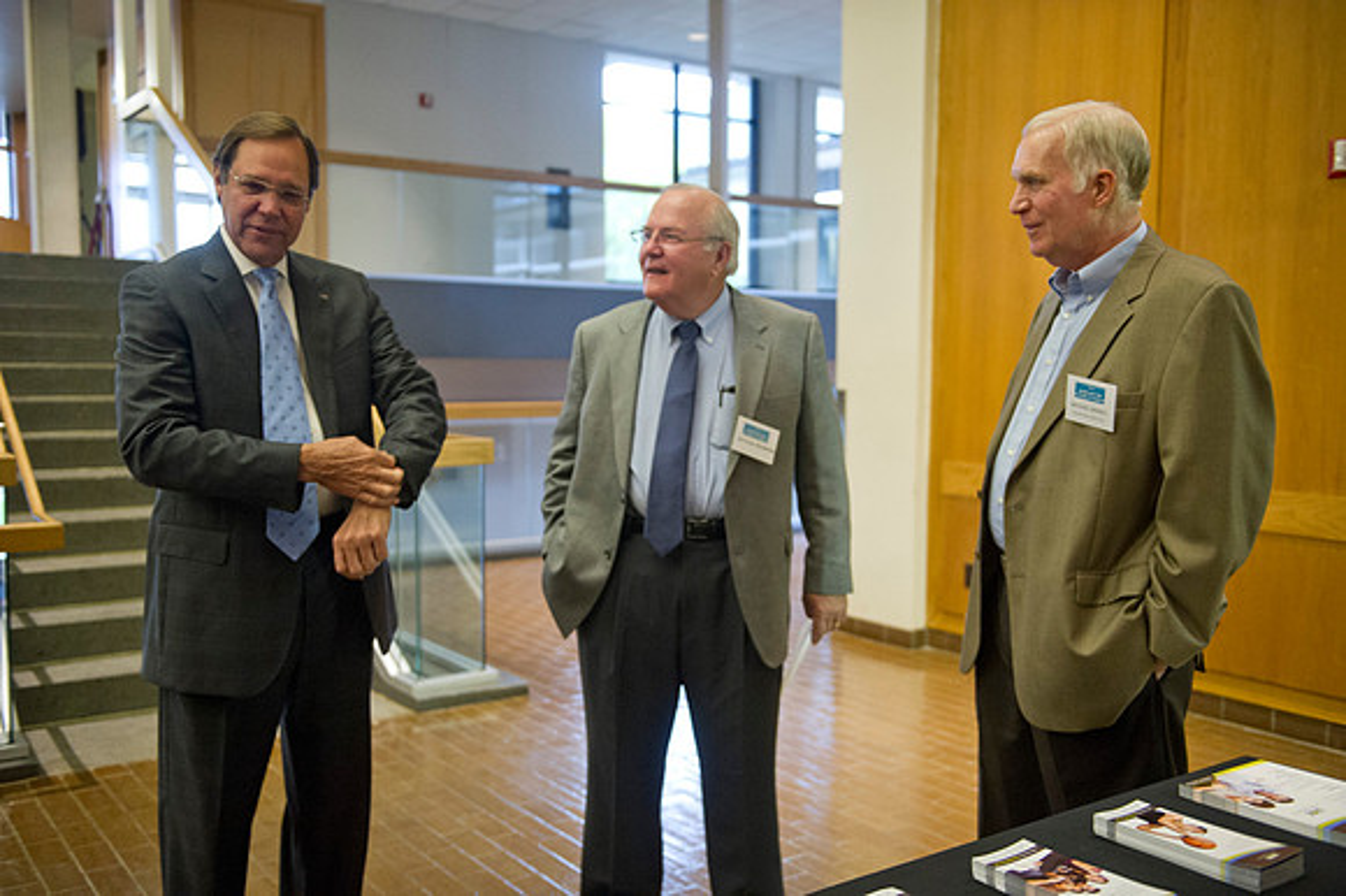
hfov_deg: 54.5
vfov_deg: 37.8
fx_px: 1308
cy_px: 448
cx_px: 673
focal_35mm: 35
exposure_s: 1/80
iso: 2500
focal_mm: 35
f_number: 2.8
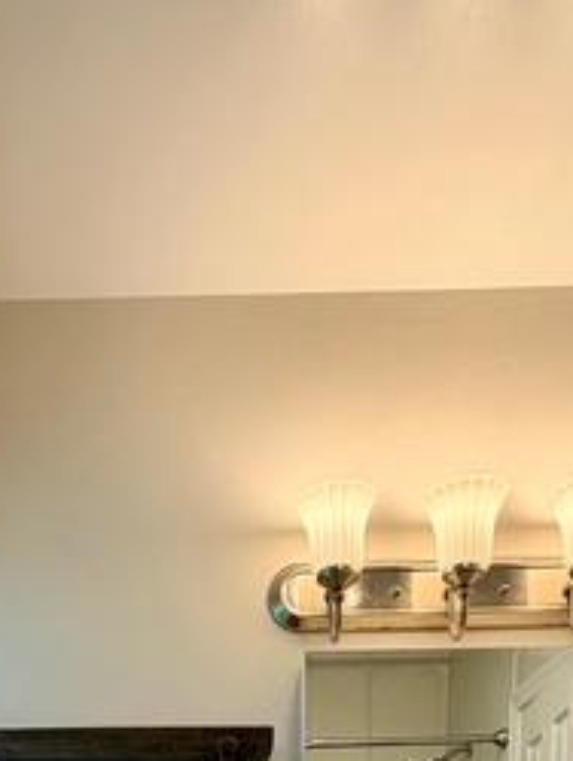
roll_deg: +0.7
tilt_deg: -5.1
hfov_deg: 33.4
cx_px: 201
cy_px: 1044
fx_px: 947
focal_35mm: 43
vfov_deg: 31.2
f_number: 2.2
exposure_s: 1/120
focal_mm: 2.22
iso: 80
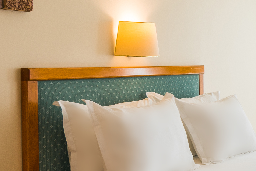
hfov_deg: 24.9
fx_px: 526
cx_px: 302
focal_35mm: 74
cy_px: 94
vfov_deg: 18.4
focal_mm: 16
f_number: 11
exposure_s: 1/1.67
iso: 100
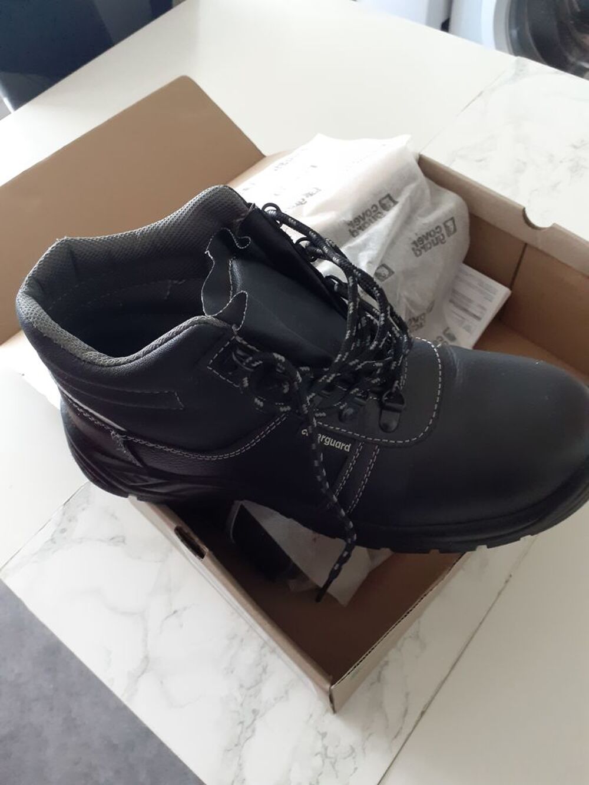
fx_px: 612
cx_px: 294
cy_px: 392
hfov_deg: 51.4
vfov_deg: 65.3
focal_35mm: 27
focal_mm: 3.6
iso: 200
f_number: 1.9
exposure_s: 1/50
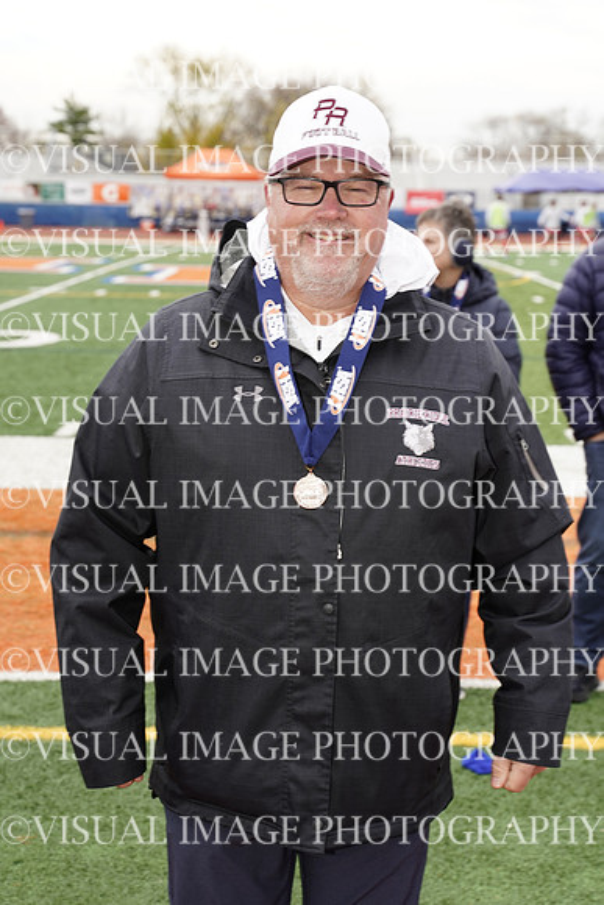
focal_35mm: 62
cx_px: 302
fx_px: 1559
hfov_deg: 21.9
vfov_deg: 32.4
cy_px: 452
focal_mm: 62
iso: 320
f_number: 6.3
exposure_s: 1/200
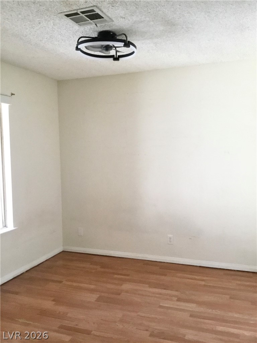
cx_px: 128
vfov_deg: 58.4
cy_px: 172
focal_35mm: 31
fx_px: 307
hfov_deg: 45.4
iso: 200
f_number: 2.4
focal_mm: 3.3
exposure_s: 1/30
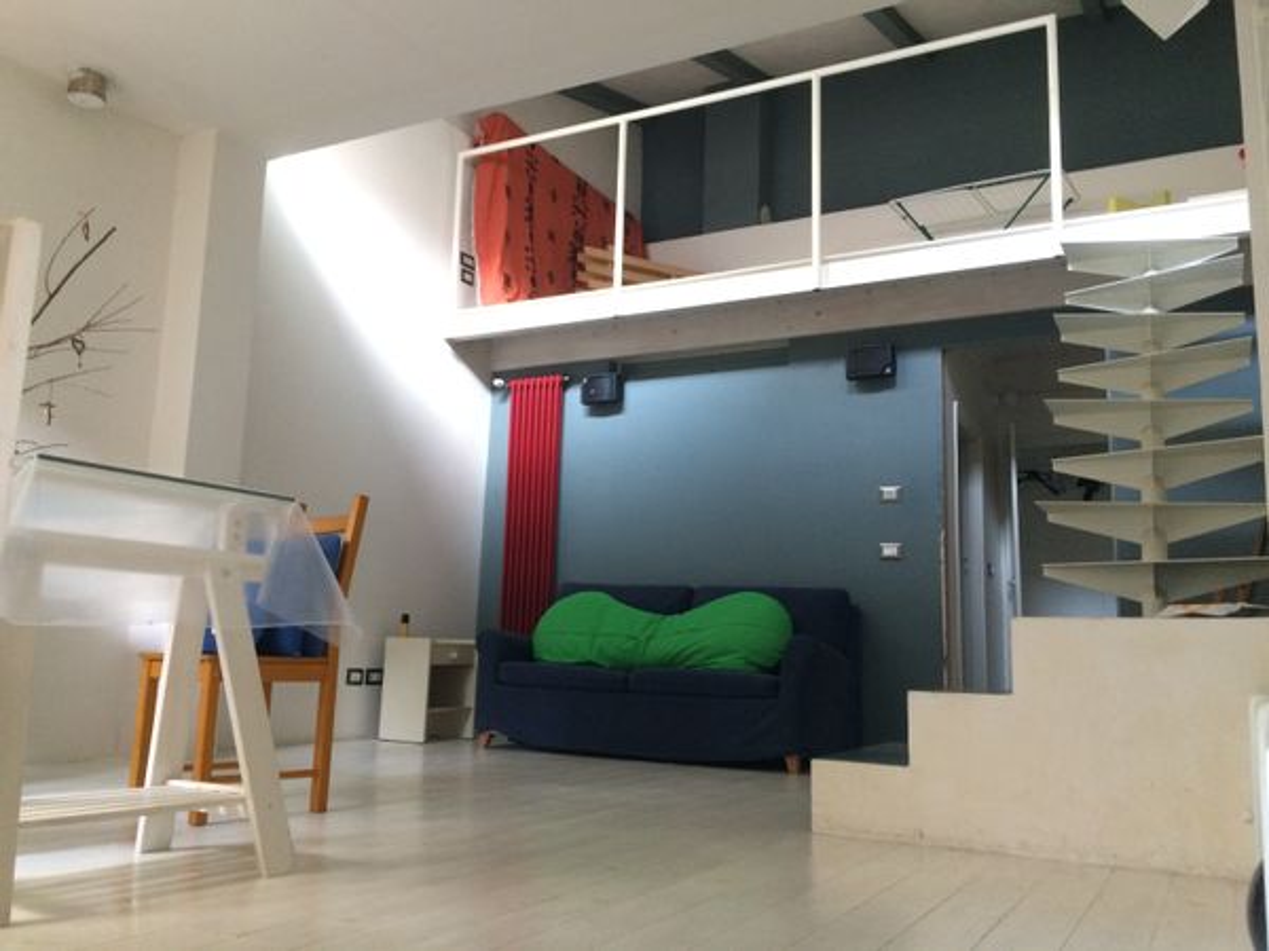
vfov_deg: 48.2
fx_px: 1063
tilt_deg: +6.6
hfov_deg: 61.7
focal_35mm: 29
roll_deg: -2.8
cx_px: 634
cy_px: 476
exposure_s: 1/25
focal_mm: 4.15
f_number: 2.2
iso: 320
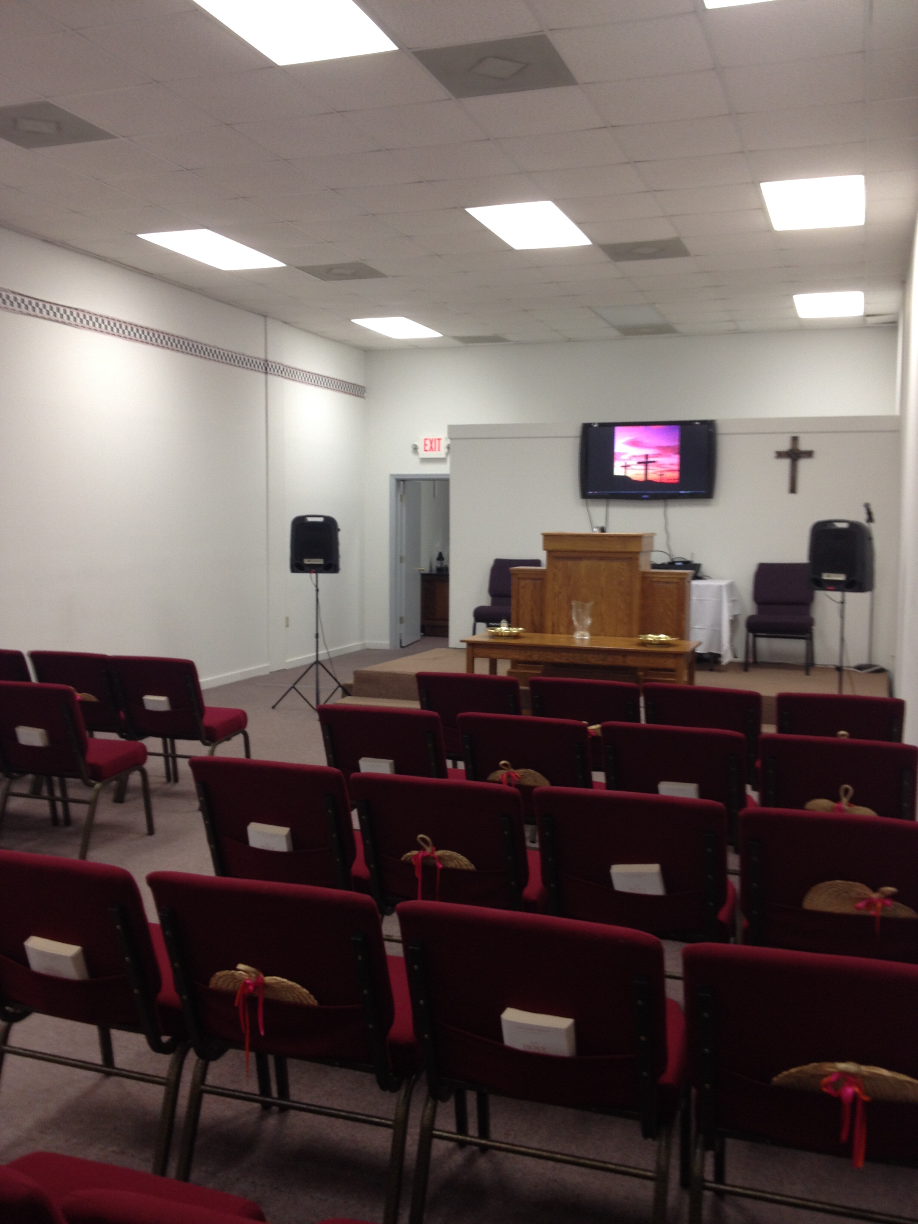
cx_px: 459
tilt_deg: -5.7
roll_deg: +0.1
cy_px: 612
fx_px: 1238
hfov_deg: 40.7
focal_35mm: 35
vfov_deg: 52.6
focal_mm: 4.28
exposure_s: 1/20
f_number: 2.4
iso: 64
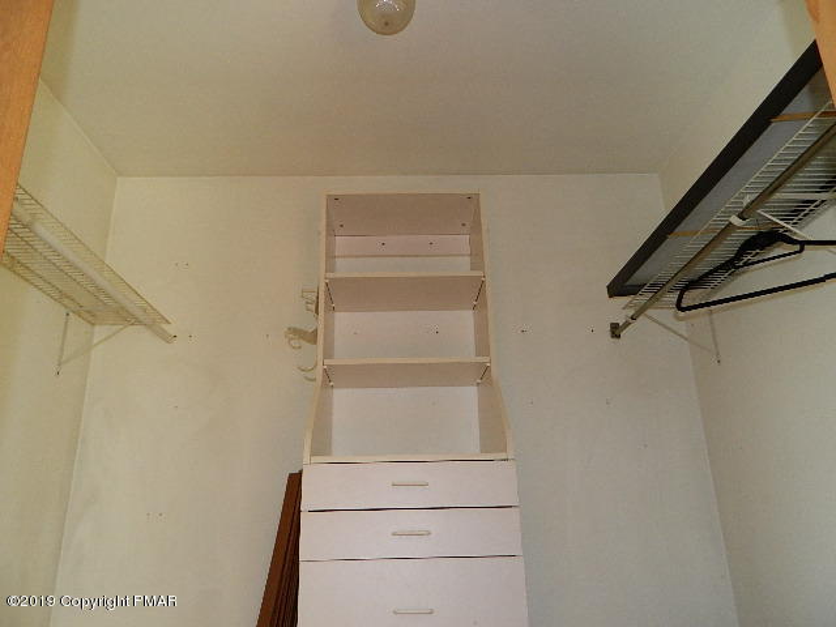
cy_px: 314
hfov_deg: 69.4
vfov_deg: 54.9
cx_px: 418
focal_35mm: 25
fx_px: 604
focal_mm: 4.5
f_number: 3.1
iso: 200
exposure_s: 1/30
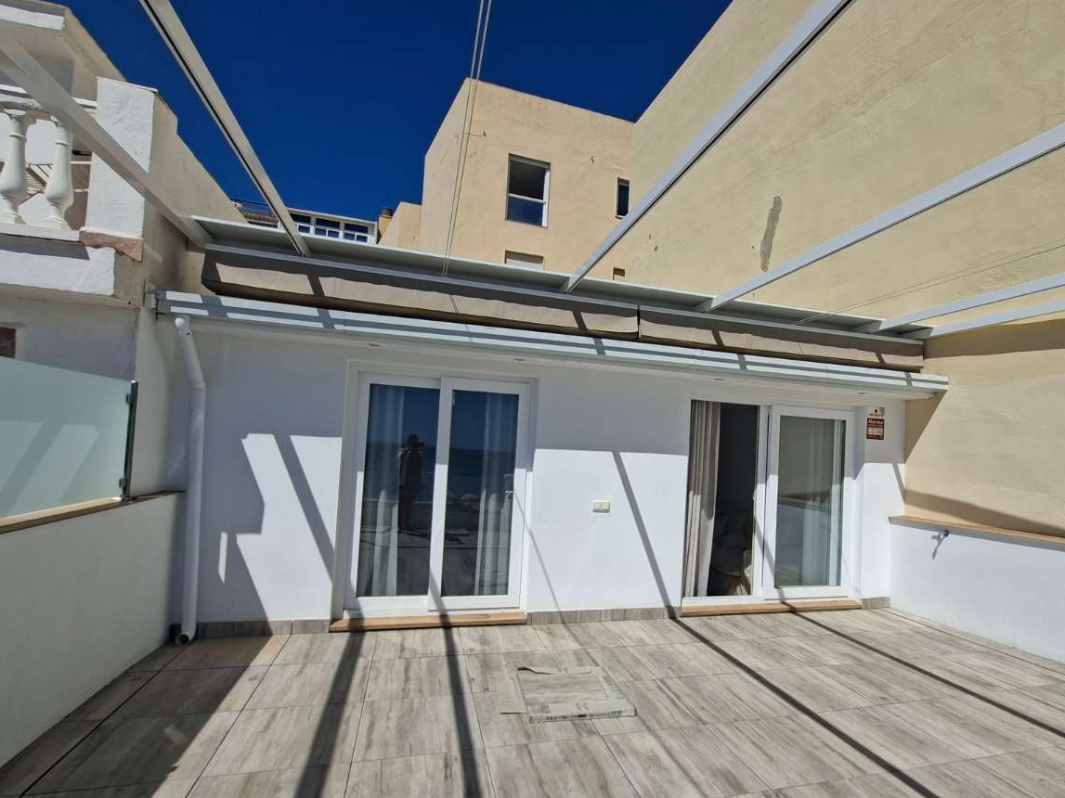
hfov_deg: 90.8
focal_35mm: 17
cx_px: 579
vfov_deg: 74.6
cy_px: 433
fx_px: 523
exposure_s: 1/2242
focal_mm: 1.74
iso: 40
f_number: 2.2
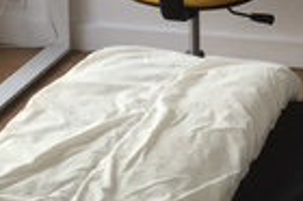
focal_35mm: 138
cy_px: -123
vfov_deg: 9.6
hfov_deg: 14.6
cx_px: 312
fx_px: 1160
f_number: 2.2
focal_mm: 4.15
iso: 32
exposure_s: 1/50
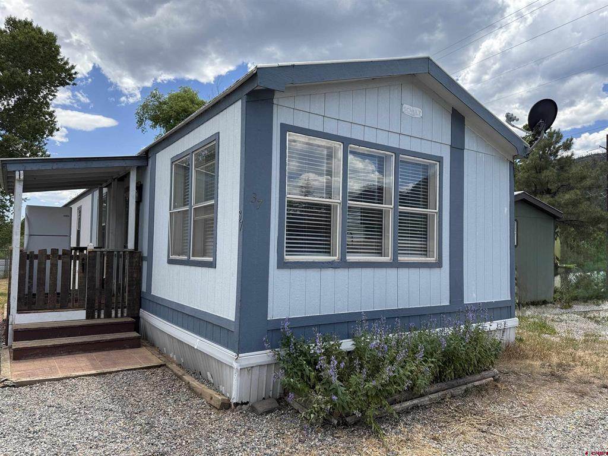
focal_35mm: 24
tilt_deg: +2.1
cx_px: 304
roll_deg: -1.0
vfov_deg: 56.8
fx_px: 422
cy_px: 228
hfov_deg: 71.6
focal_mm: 6.76
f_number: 1.78
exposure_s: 1/2604
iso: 80
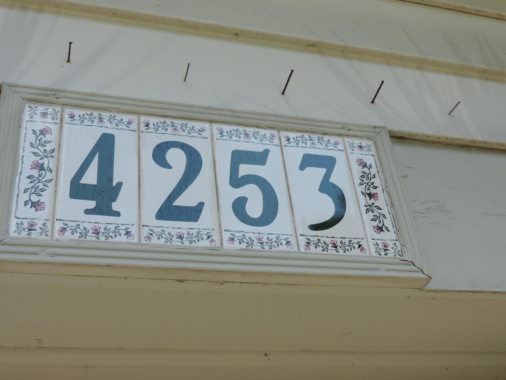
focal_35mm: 45
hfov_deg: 42.1
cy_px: 193
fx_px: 658
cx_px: 235
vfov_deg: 32.2
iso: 80
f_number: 3.3
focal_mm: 7.1
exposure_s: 1/500
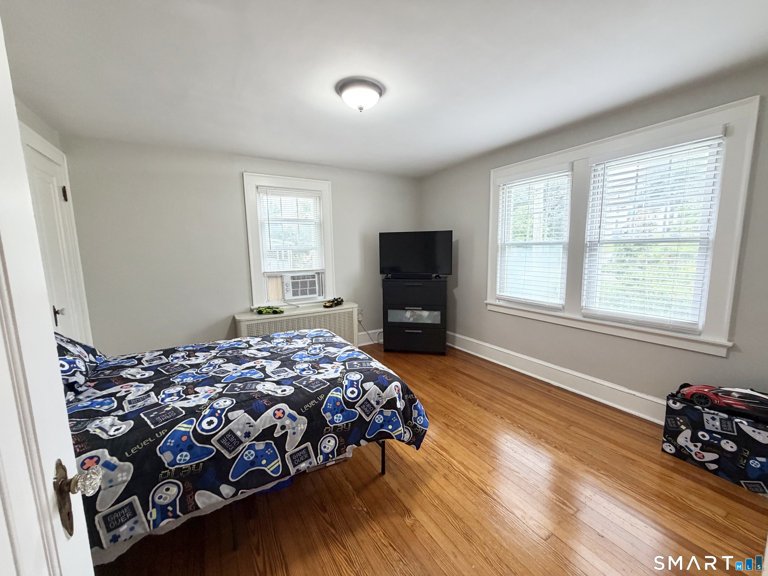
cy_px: 288
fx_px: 311
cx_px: 384
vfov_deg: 85.7
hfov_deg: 102.1
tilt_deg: -7.1
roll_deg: +1.3
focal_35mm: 14
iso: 320
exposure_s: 1/120
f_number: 2.2
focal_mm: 2.22
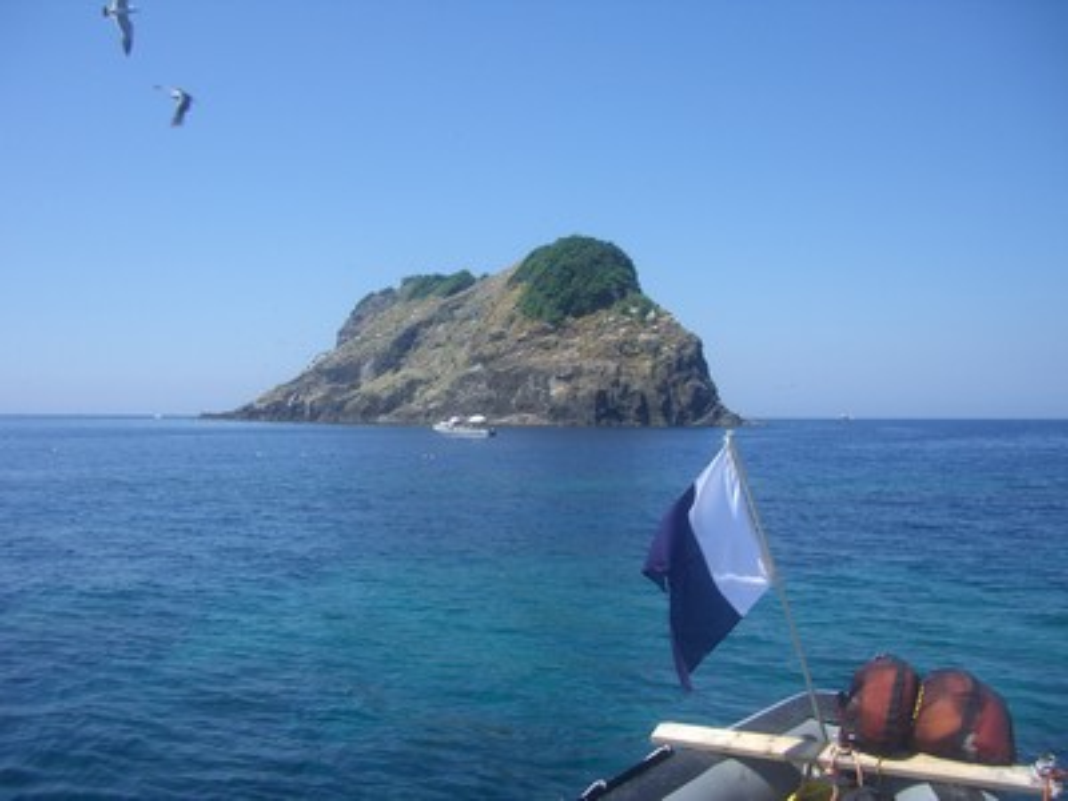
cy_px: 400
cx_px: 534
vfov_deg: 37.7
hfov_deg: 49.0
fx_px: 1172
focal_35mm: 38
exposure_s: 1/250
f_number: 5.6
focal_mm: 7.9
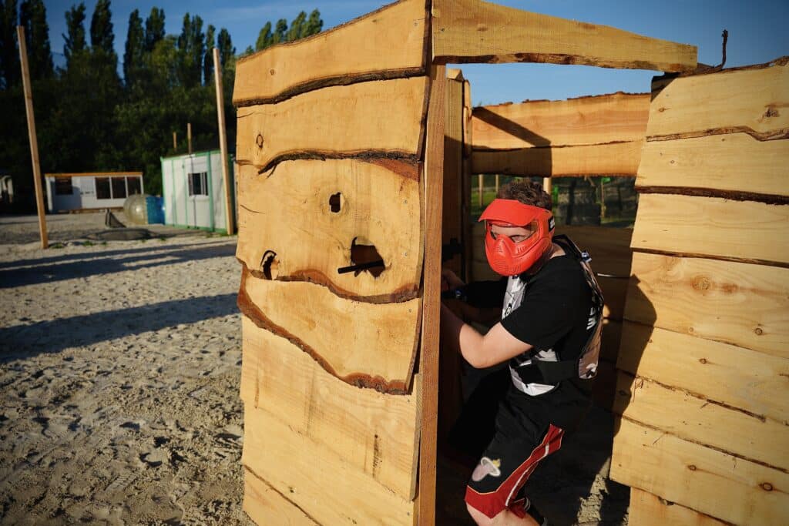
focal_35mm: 29
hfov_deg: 63.0
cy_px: 263
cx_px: 394
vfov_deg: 44.4
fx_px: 644
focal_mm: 29.4
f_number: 5
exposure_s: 1/1000
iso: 100
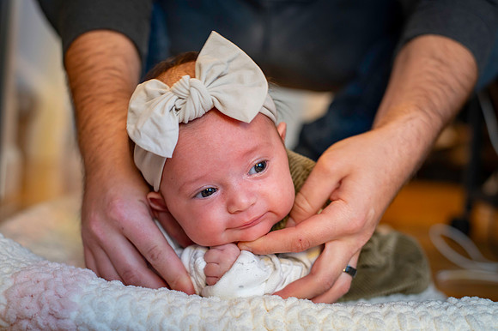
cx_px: 249
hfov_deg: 39.6
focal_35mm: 50
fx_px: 691
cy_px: 166
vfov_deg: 27.0
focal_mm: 50
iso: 1000
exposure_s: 1/60
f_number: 3.2
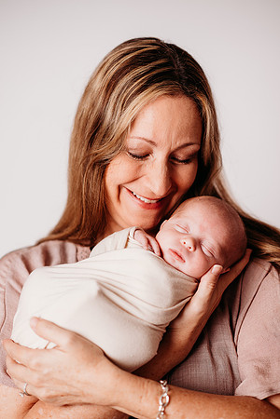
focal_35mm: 85
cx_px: 140
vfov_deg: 23.9
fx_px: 992
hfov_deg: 16.1
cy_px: 210
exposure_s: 1/160
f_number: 2
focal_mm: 85
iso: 50
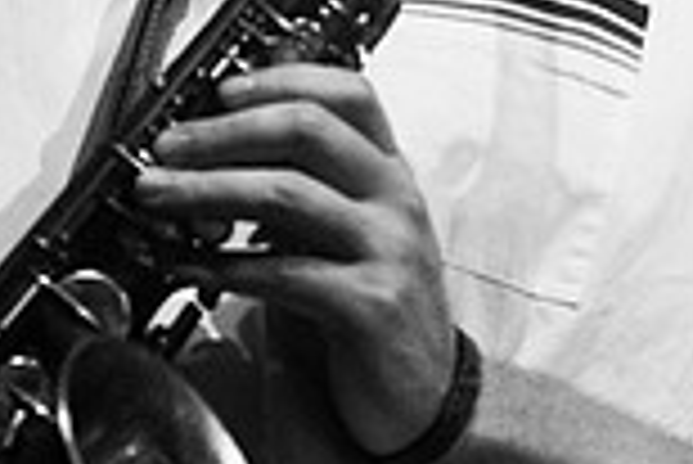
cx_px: 549
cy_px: -336
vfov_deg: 4.5
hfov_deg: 6.8
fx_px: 5819
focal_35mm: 302
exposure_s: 1/200
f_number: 3.2
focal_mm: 80
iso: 2500
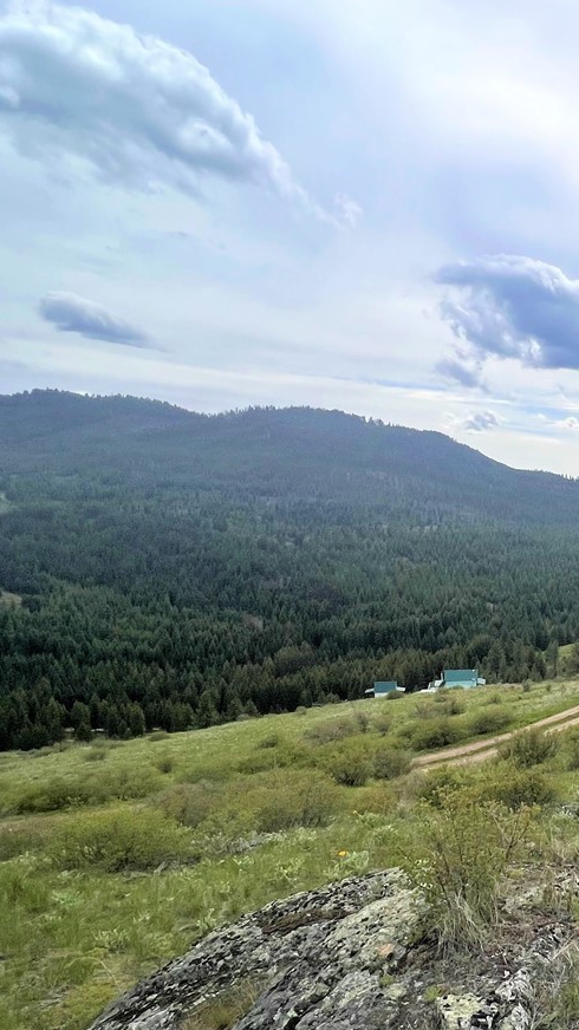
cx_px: 713
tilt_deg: -5.8
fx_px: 710
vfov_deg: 71.8
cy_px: 560
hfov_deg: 34.4
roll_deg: -3.2
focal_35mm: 26
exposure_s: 1/2874
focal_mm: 1.57
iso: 32
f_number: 1.8
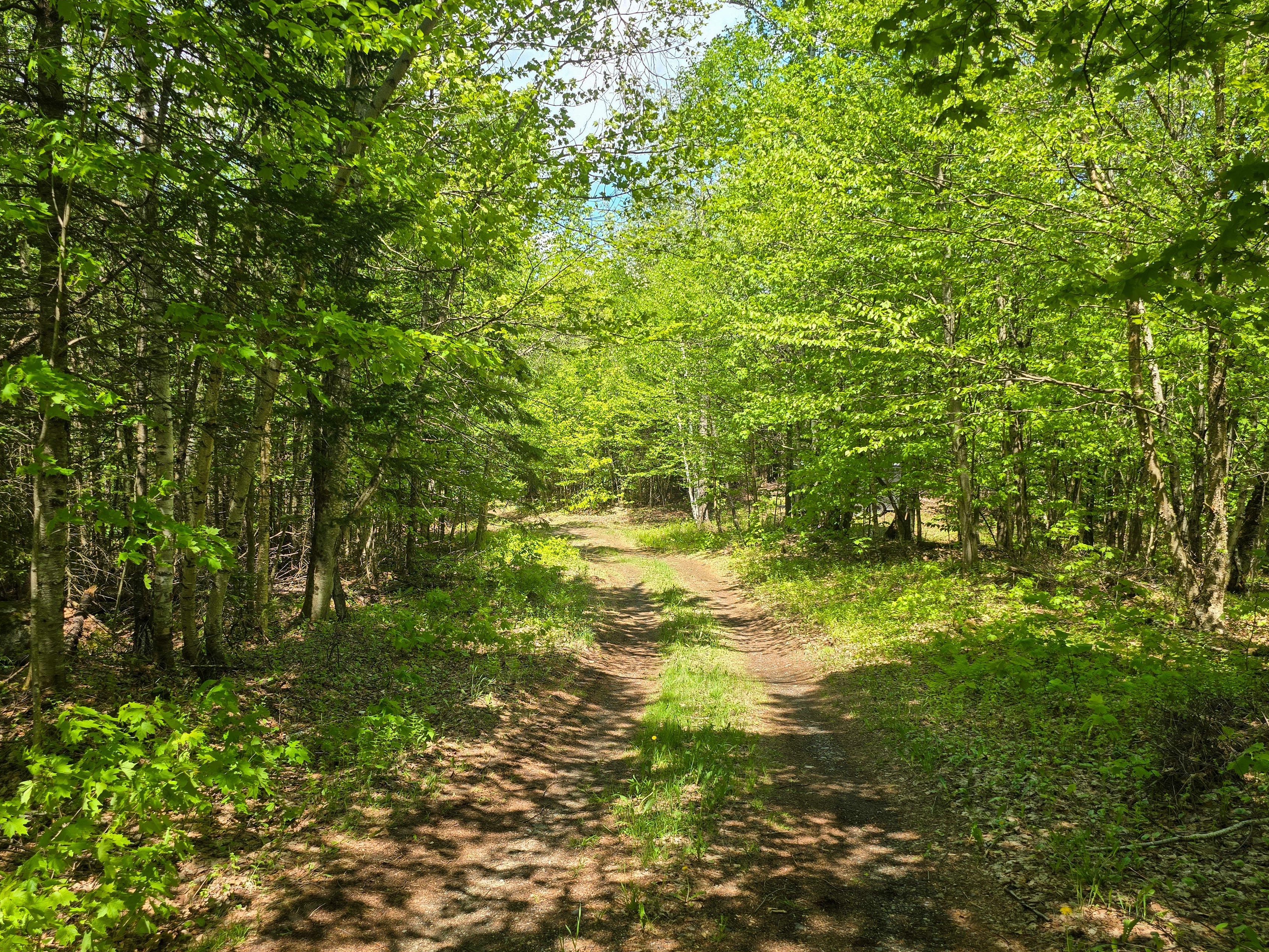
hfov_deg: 65.2
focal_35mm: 27
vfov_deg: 51.3
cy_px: 502
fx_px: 990
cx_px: 586
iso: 12
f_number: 1.7
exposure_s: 1/190
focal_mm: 6.3
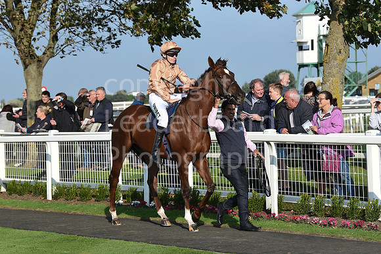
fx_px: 1228
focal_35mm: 116
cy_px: 127
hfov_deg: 17.6
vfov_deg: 11.8
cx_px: 190
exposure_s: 1/2500
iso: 640
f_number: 6.3
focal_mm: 116
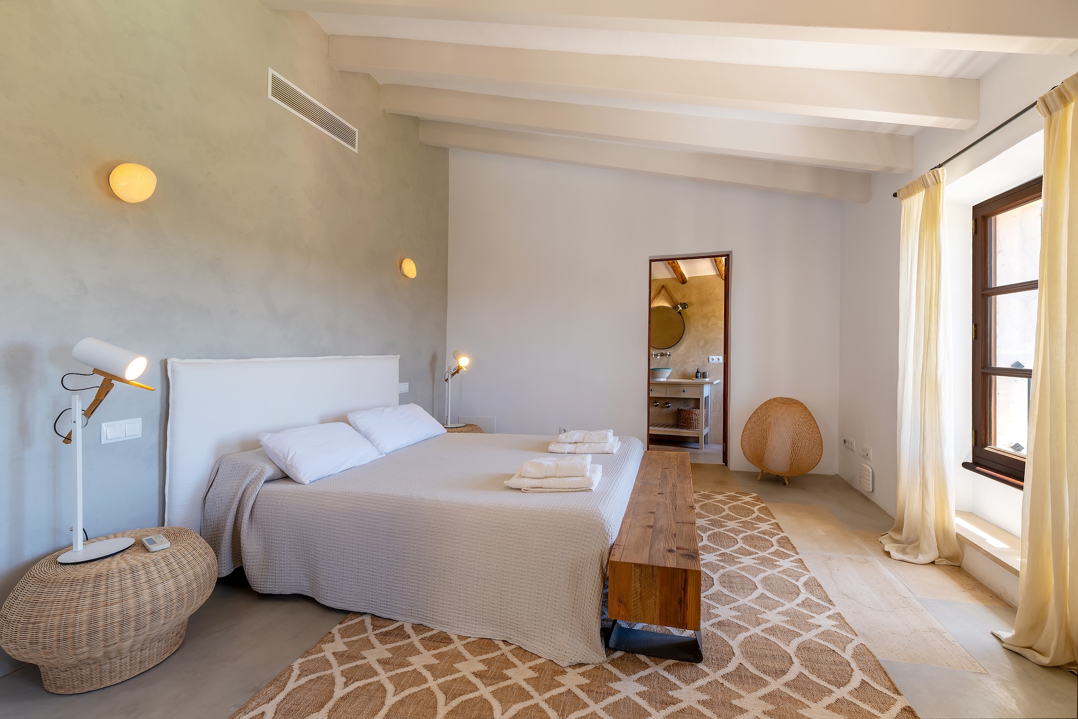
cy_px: 360
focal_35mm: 15
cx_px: 539
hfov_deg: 100.4
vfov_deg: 77.3
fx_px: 449
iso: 200
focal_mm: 10
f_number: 8
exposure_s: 1/25
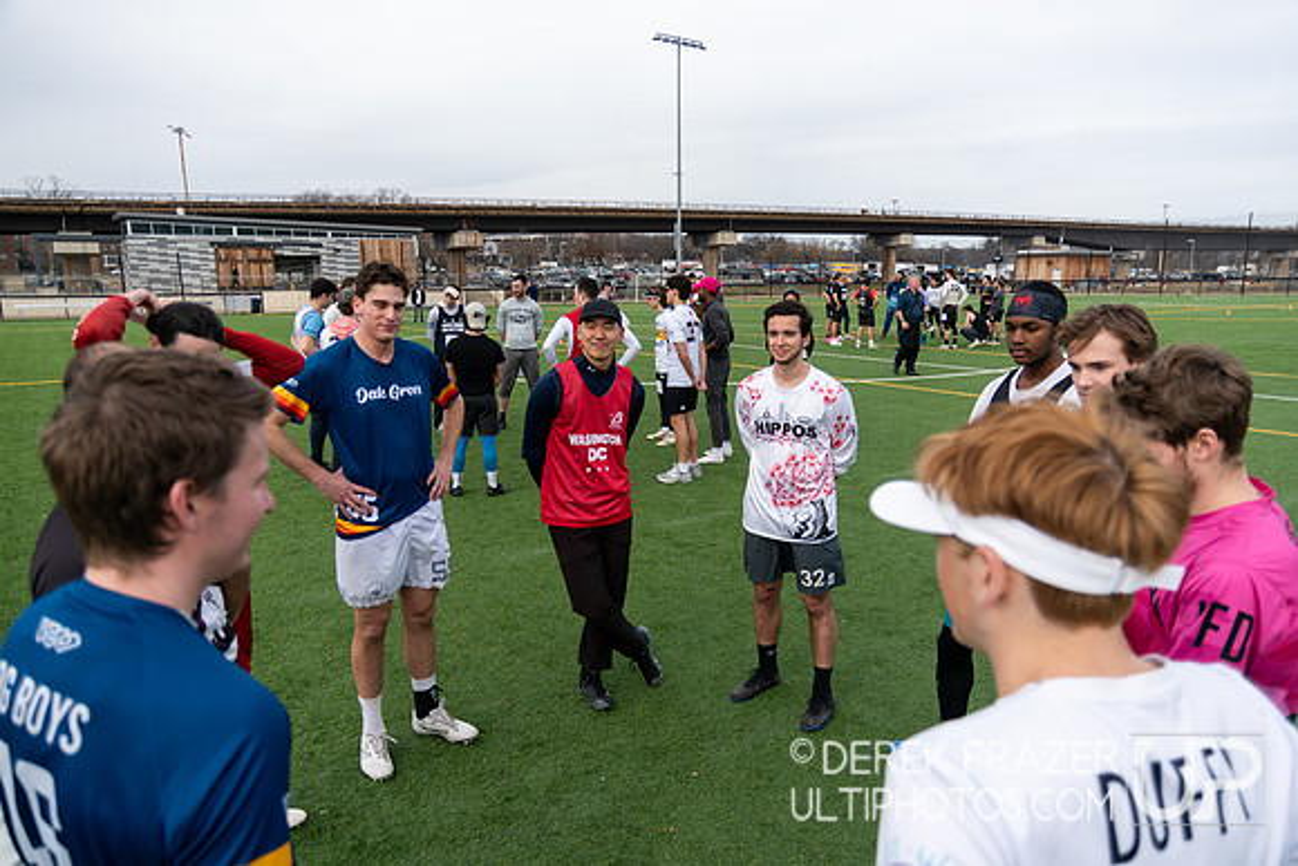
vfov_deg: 53.2
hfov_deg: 73.7
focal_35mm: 24
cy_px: 433
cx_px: 649
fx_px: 865
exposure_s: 1/1250
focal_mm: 24
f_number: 3.5
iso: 180
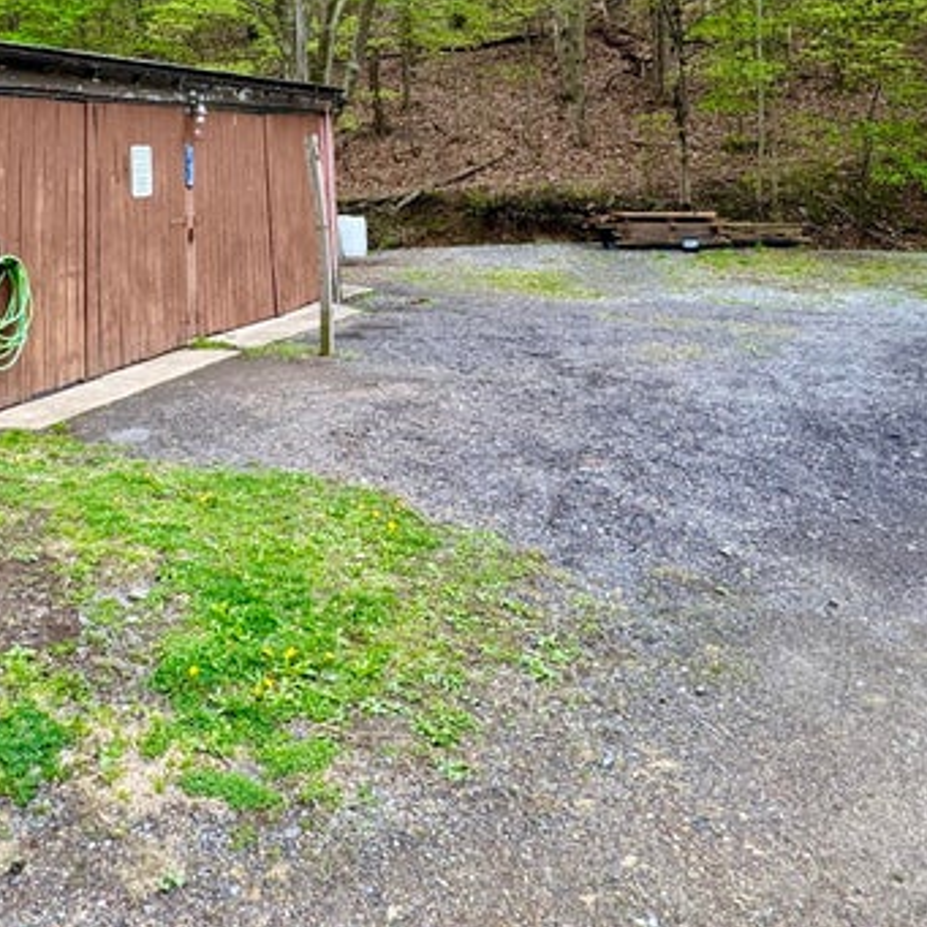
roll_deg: +1.6
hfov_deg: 50.9
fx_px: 939
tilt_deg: +6.3
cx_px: 265
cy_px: 60
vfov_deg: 46.4
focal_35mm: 31
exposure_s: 1/217
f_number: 2.2
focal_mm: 2.22
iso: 40
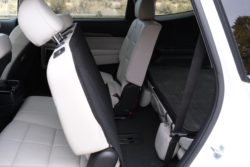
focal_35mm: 35
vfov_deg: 37.9
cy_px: 84
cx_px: 125
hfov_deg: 54.4
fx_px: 243
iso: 1250
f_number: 5.6
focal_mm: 23
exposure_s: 1/220
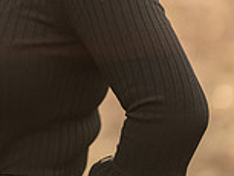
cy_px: -34
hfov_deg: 8.2
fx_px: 1624
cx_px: 40
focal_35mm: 240
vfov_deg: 6.2
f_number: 1.8
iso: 200
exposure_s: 1/1000
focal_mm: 85
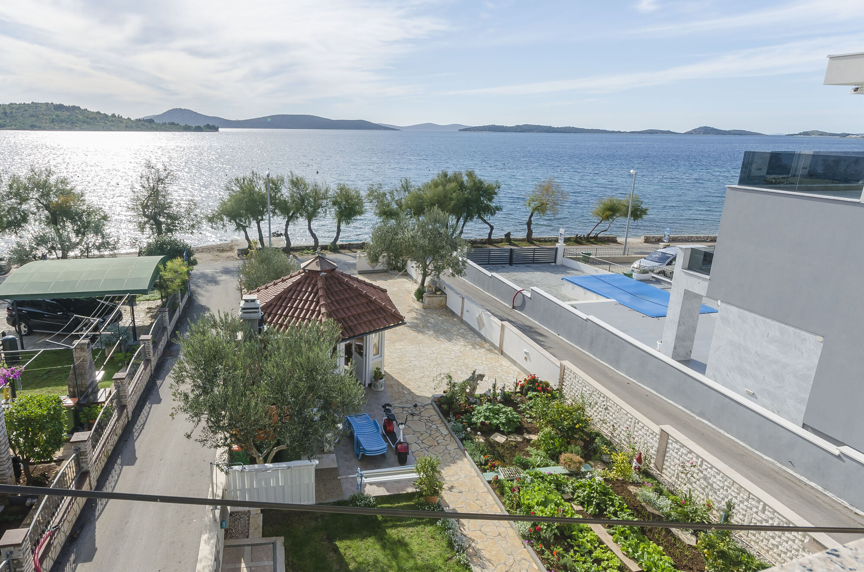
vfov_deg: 59.2
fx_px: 503
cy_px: 268
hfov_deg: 80.4
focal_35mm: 21
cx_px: 349
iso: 100
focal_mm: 10
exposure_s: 1/250
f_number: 8
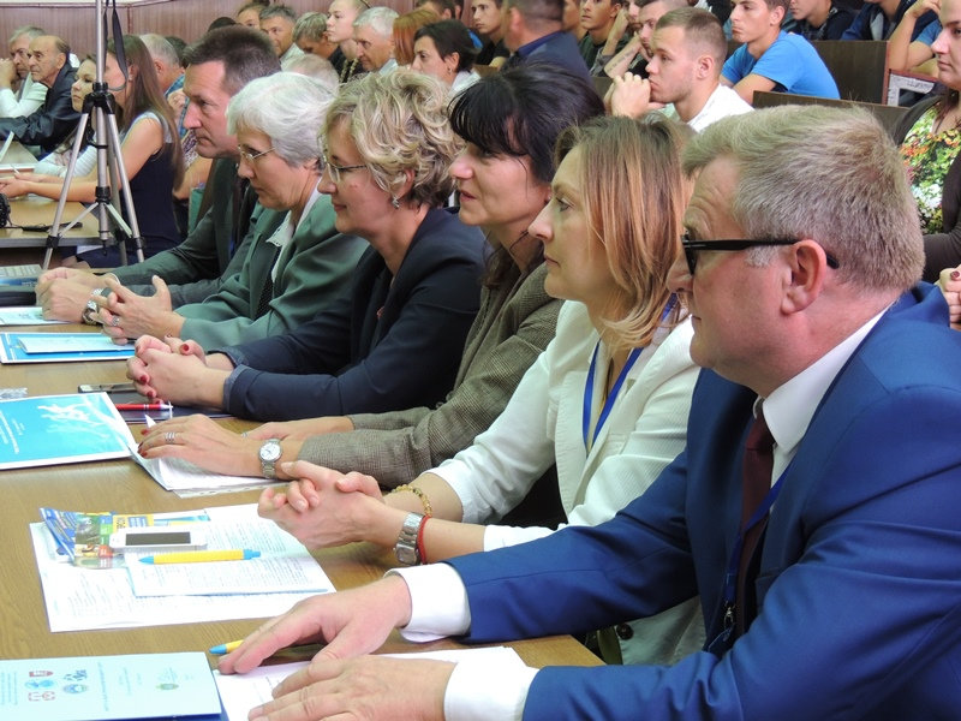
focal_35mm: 70
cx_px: 480
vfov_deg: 21.0
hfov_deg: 27.8
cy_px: 360
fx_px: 1943
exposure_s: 1/20
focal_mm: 12.4
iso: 400
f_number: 3.9
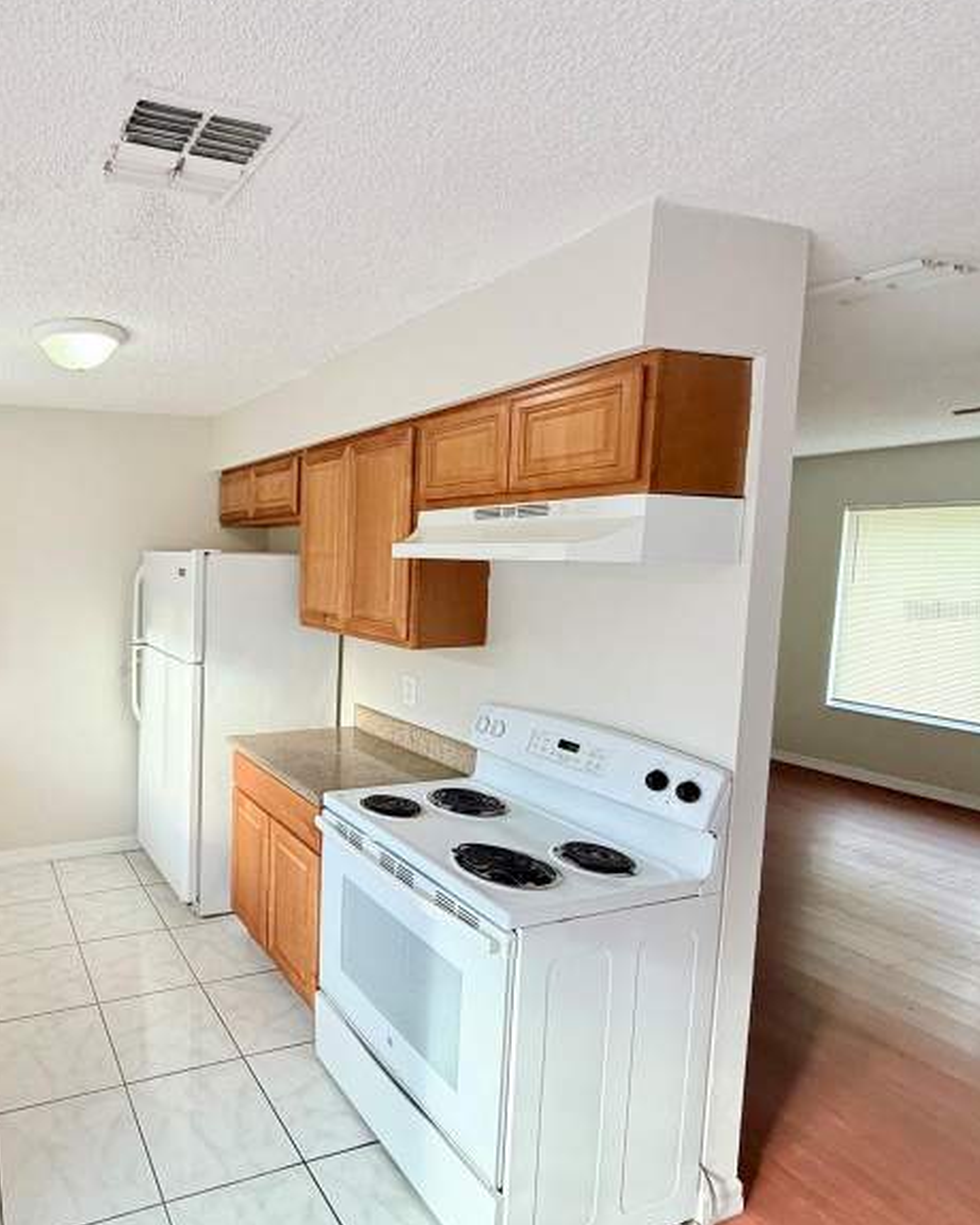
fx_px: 689
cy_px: 609
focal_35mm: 19
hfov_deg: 62.7
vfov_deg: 83.3
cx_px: 153
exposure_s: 1/120
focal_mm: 2.22
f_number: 2.2
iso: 200
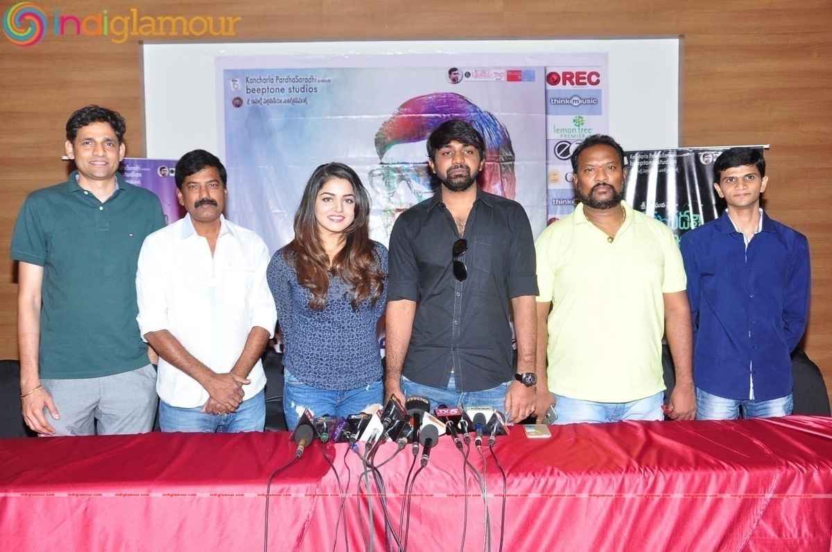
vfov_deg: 39.9
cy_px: 276
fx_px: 762
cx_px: 416
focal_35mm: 33
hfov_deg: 57.3
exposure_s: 1/125
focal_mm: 22
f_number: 5.6
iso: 500
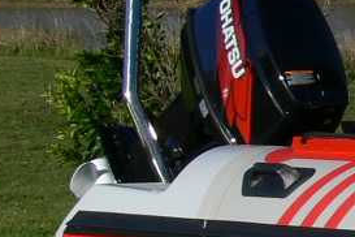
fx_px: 2100
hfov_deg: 8.4
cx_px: 979
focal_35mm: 213
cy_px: -23
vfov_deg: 6.4
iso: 80
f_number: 5.6
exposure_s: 1/500
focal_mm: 7.4
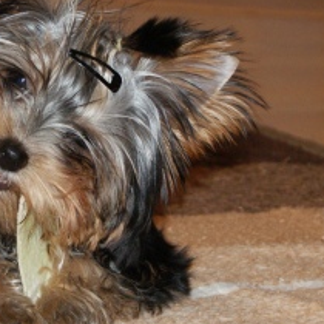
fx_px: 2054
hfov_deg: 9.0
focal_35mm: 194
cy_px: 151
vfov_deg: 9.0
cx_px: 26
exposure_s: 1/80
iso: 400
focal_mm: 50
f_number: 5.6
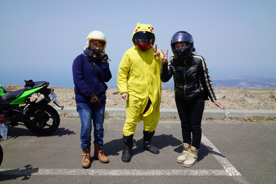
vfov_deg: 43.6
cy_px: 92
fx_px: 230
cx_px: 138
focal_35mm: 30
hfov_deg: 61.9
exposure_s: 1/125
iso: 100
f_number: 13
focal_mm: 20
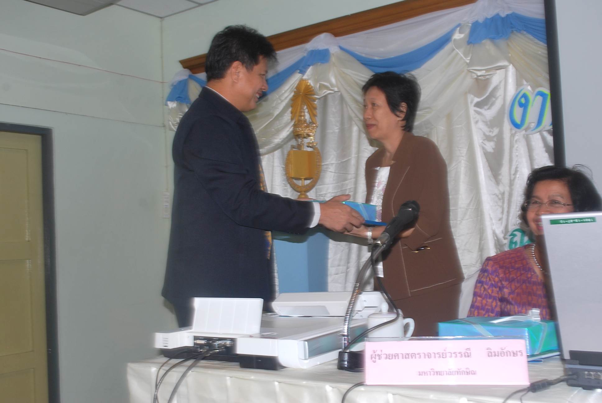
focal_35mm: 42
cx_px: 301
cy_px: 202
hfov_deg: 46.3
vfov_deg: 32.0
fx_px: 703
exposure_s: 1/10
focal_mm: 28
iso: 200
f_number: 8
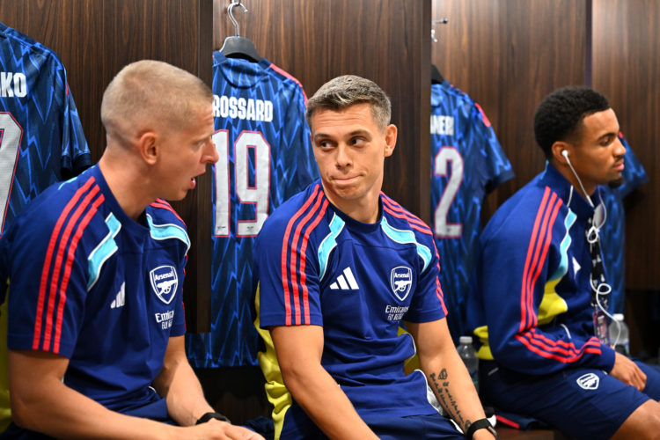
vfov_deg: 18.4
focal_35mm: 74
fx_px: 1357
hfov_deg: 27.3
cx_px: 330
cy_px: 220
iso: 4000
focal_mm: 74
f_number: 2.8
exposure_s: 1/125
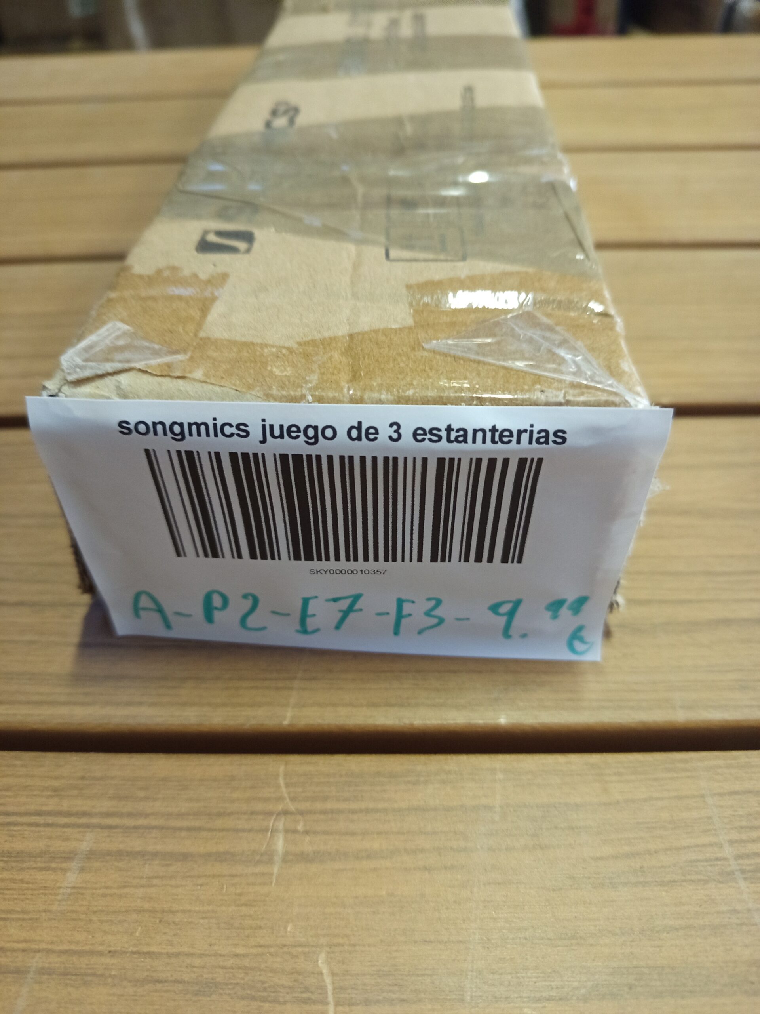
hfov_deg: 56.8
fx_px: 703
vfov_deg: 71.6
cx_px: 380
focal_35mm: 24
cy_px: 507
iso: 1989
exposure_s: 1/25
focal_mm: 5.24
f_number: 1.7
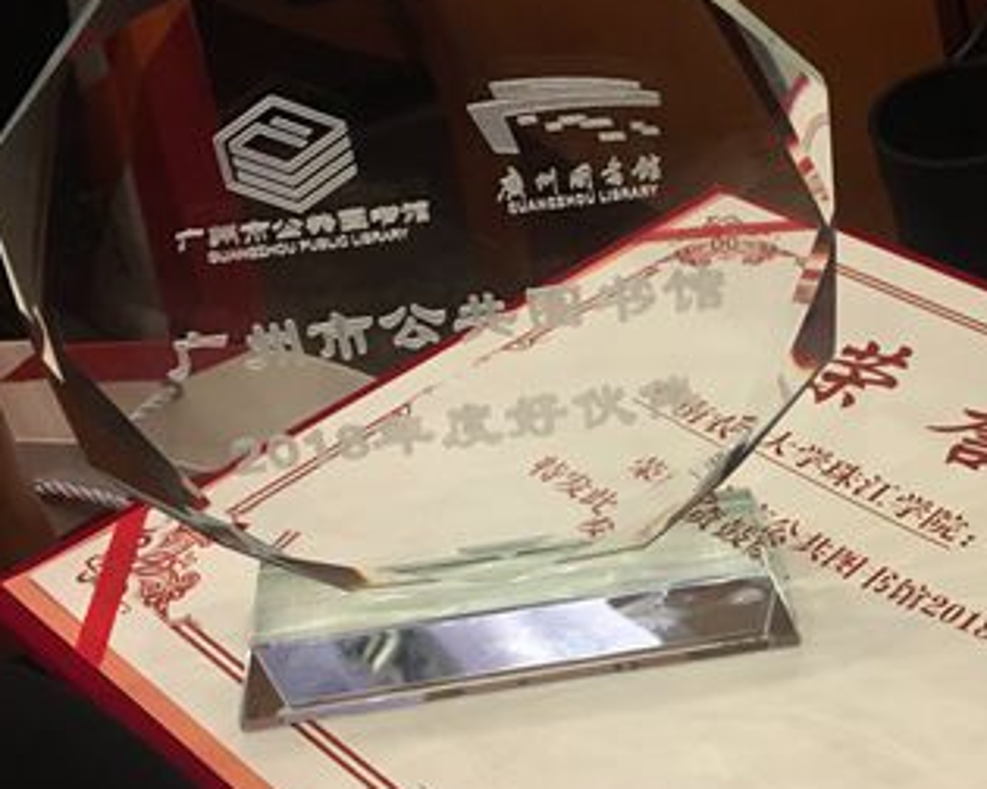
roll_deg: +5.9
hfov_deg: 33.9
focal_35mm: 54
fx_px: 1577
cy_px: 432
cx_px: 755
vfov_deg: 28.1
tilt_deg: -36.3
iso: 200
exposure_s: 1/33
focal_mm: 4.15
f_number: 2.2
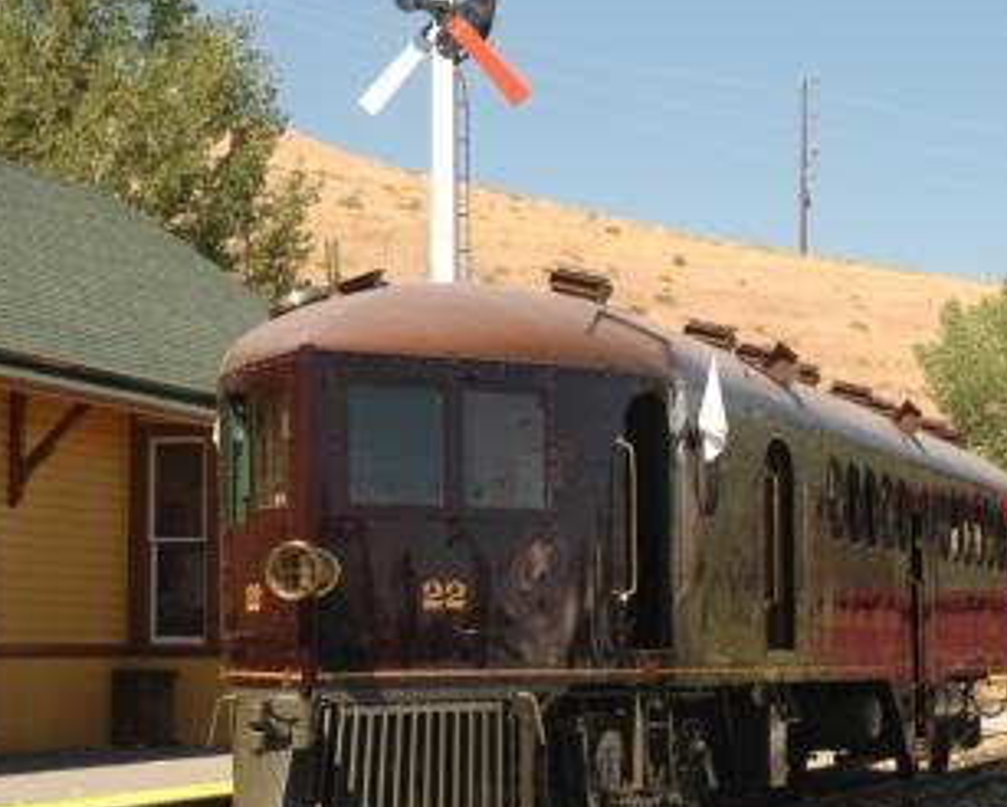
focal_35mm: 119
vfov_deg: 13.0
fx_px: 3549
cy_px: 446
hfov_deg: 16.2
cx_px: 505
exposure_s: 1/320
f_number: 9
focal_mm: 58
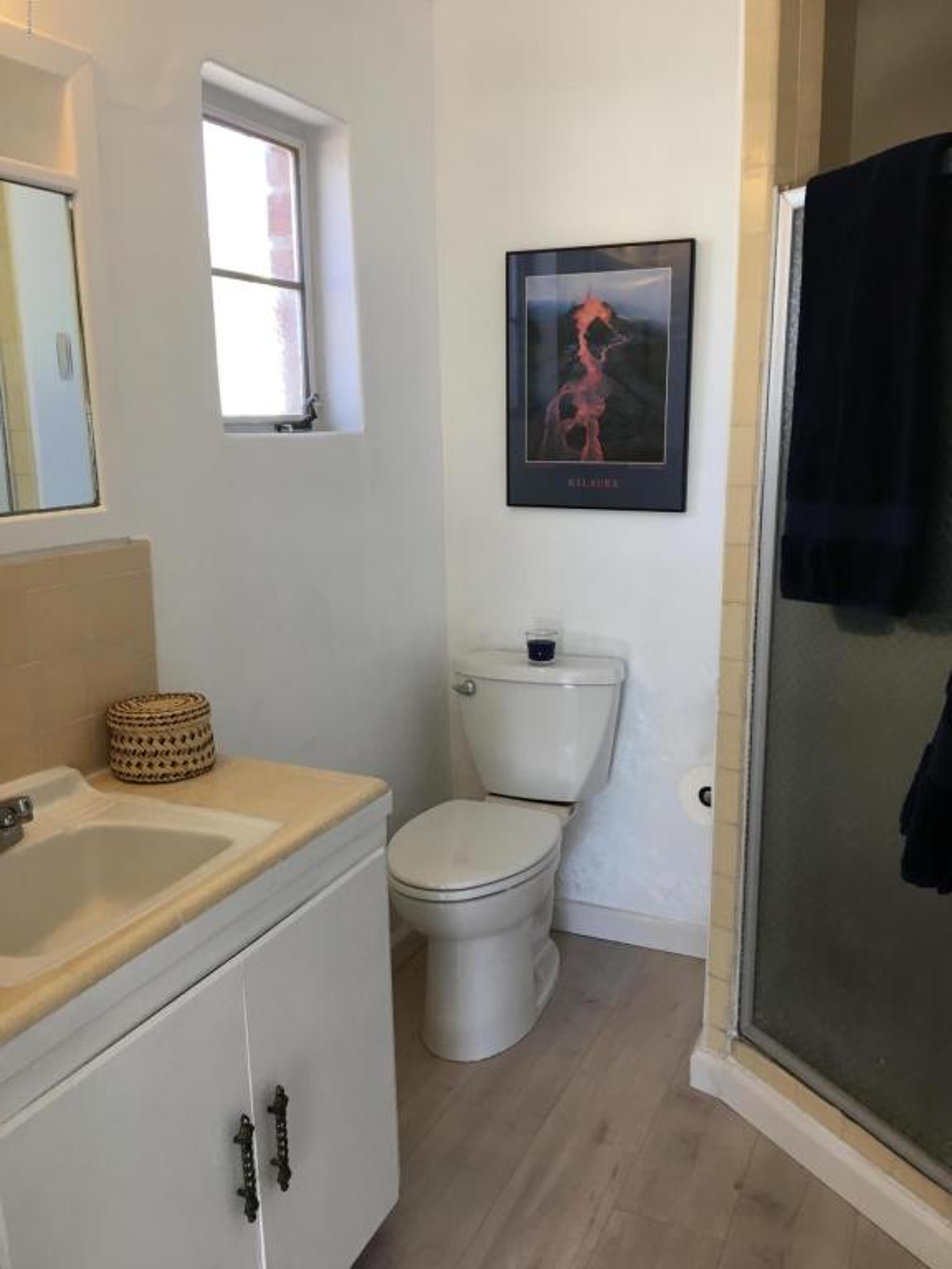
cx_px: 476
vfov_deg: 61.7
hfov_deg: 48.2
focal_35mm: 29
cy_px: 634
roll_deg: +1.4
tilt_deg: -11.0
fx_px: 1063
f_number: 2.2
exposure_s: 1/40
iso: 25
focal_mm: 4.15
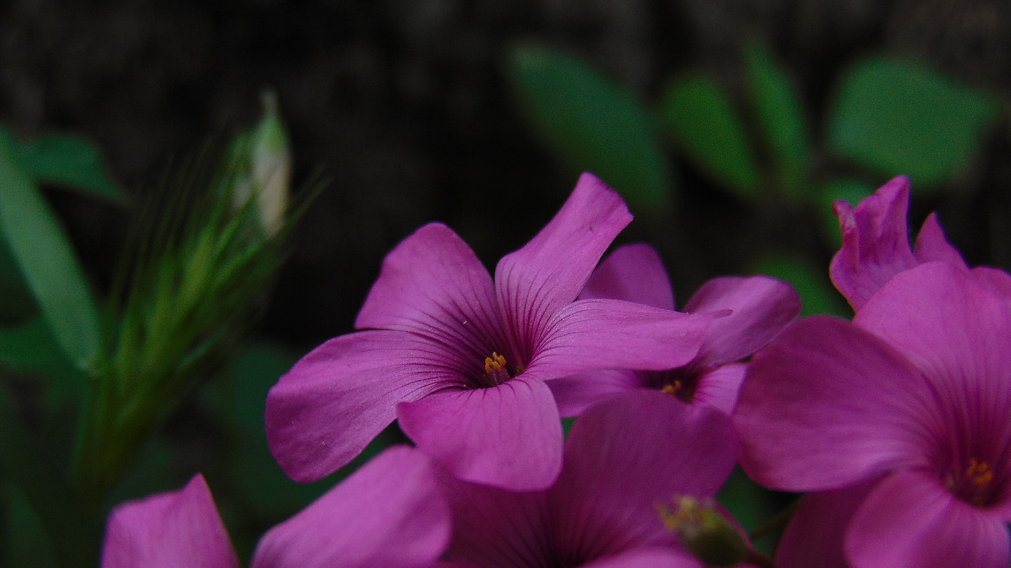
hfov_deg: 37.9
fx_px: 1474
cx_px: 502
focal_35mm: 55
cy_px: 377
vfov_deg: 21.7
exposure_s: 1/160
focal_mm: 9
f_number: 3.5
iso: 100
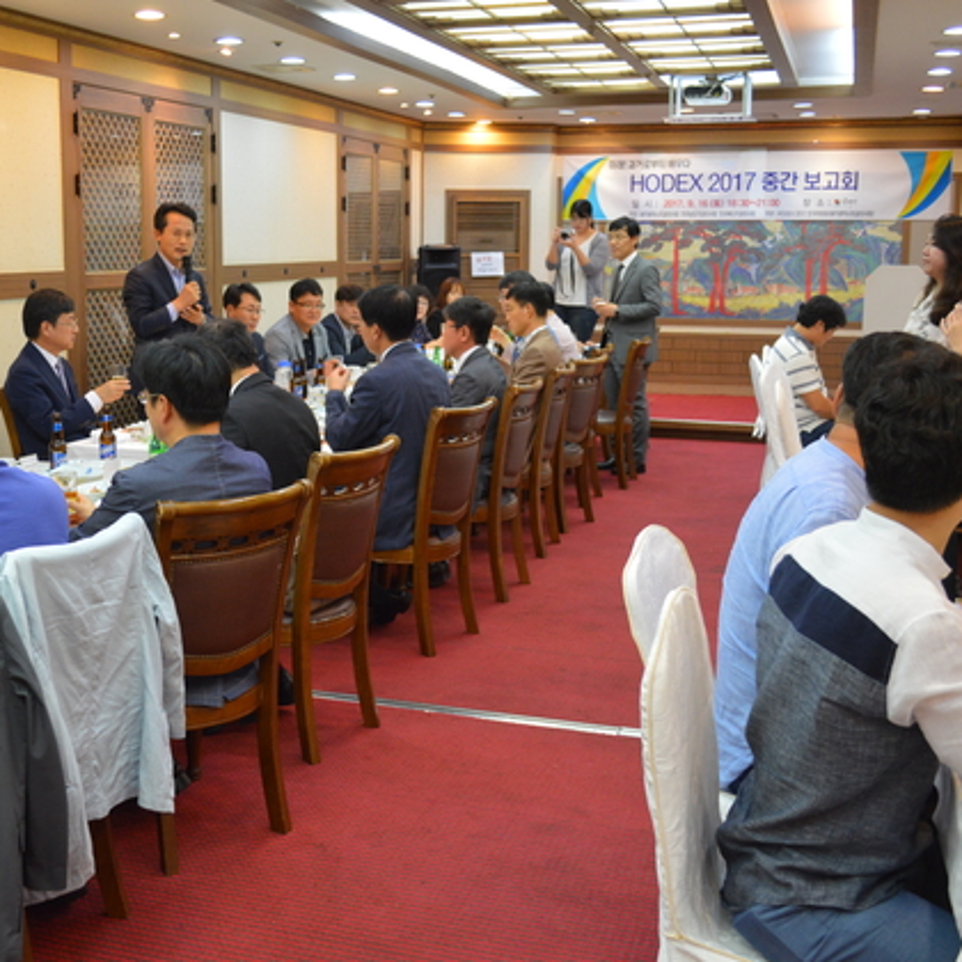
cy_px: 475
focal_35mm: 43
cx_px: 317
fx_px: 1352
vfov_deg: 39.2
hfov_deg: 38.7
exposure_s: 1/60
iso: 900
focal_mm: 22
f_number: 3.8
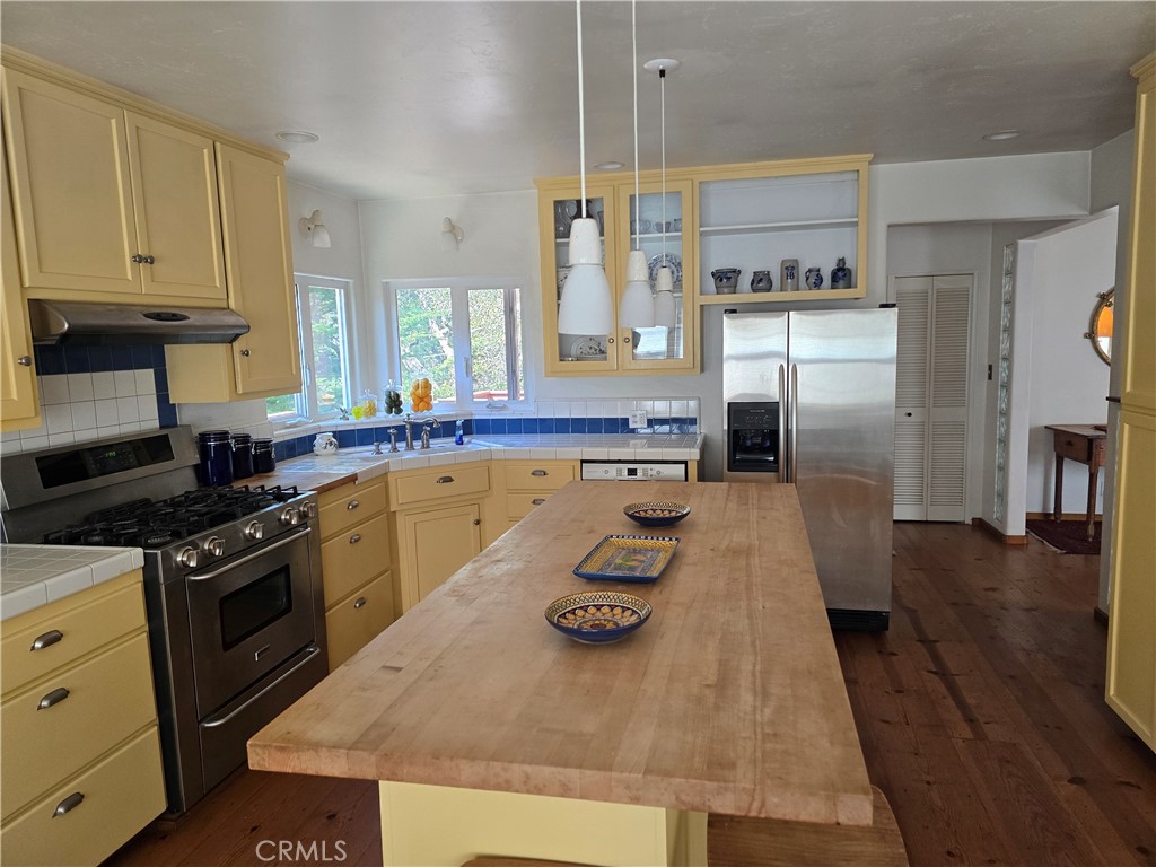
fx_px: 768
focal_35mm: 23
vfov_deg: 58.9
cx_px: 578
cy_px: 434
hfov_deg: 73.9
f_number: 1.7
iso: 200
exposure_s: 1/180
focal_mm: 6.3
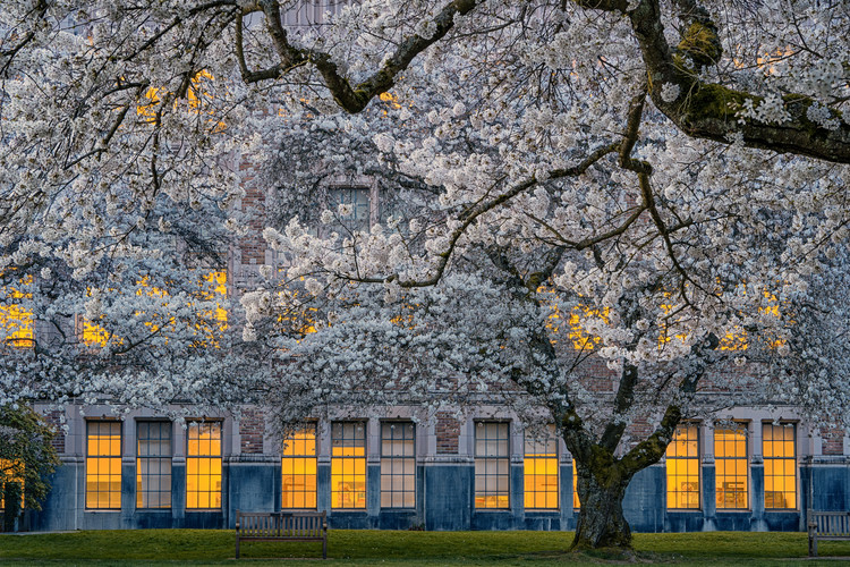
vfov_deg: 13.7
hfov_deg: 20.4
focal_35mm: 100
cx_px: 425
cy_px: 284
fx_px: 2361
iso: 100
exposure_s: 3.2
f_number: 18
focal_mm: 100
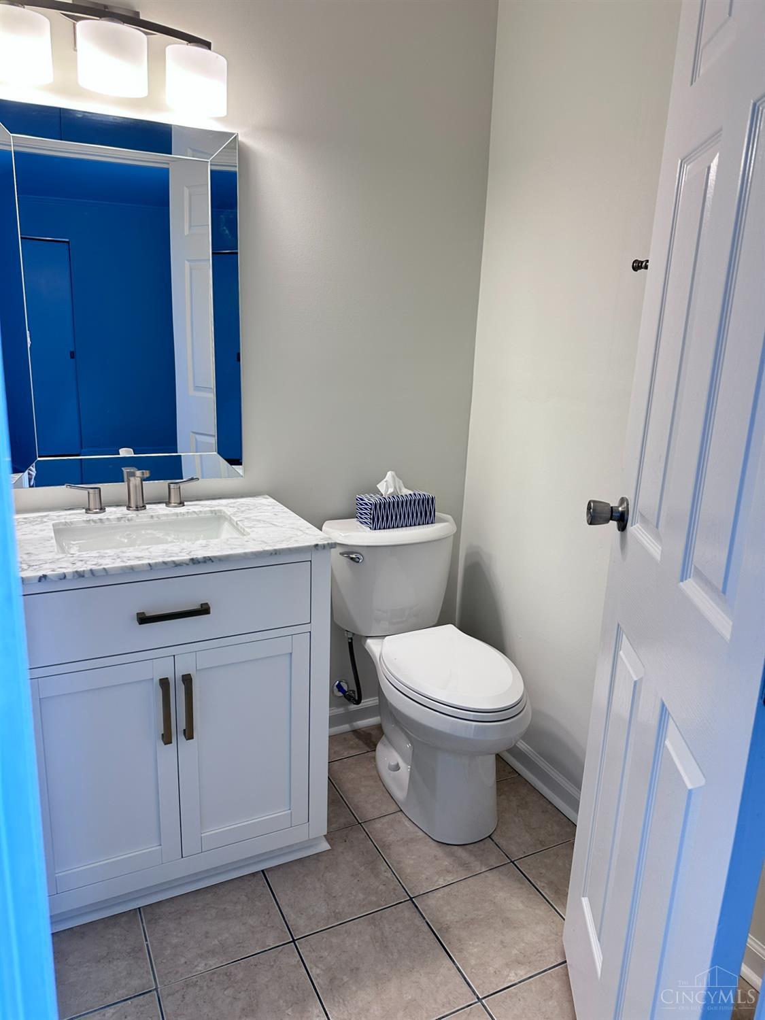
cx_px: 382
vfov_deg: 71.6
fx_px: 707
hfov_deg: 56.8
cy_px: 510
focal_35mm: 24
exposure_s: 1/120
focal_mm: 6.86
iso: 125
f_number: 1.78
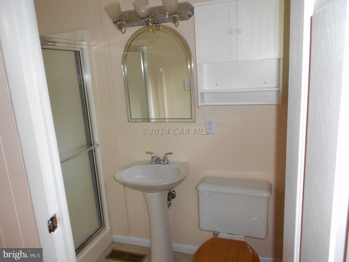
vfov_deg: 53.1
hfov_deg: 67.3
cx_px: 174
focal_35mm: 26
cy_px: 131
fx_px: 262
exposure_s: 1/25
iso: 200
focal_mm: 4.6
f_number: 3.2
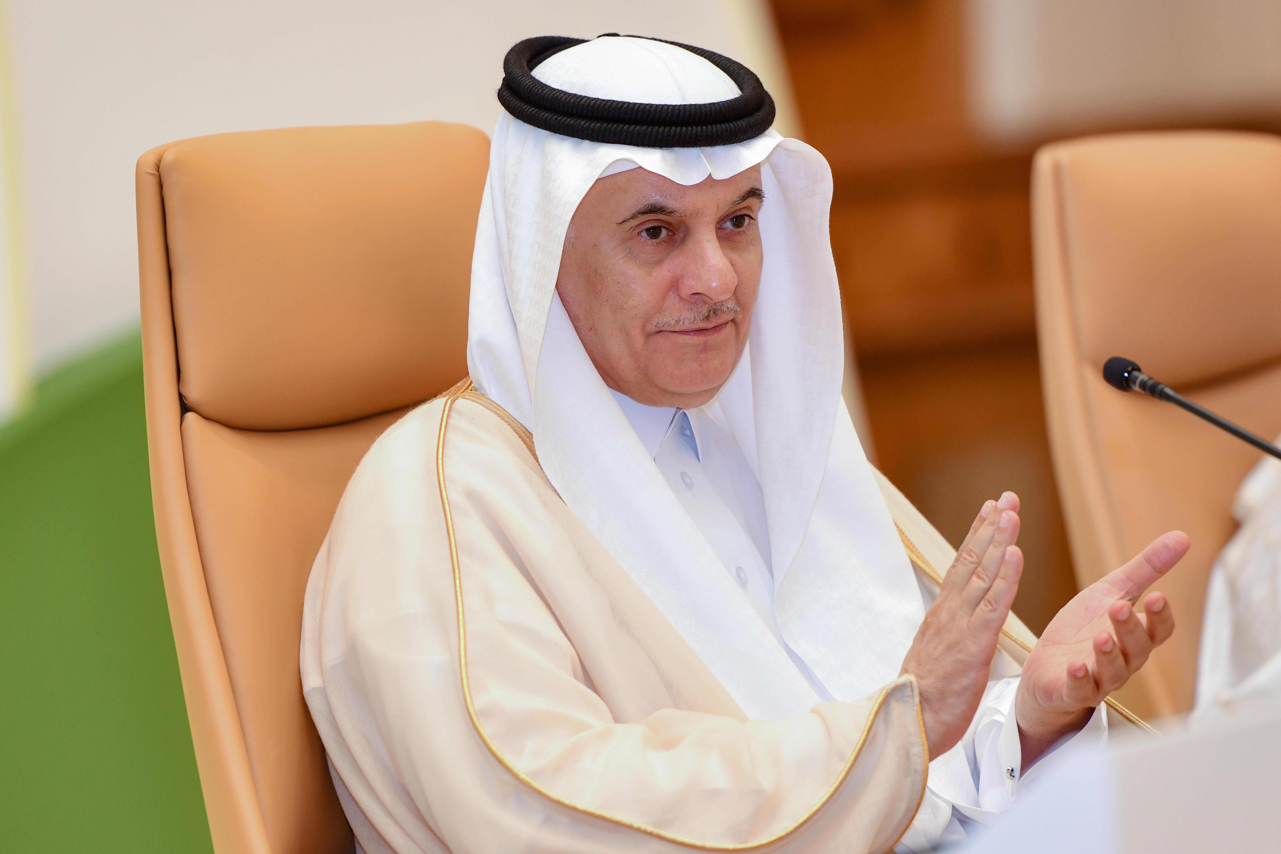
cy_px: 427
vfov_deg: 6.9
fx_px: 7116
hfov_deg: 10.3
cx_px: 640
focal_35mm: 200
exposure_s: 1/125
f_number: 2.8
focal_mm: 200
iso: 800
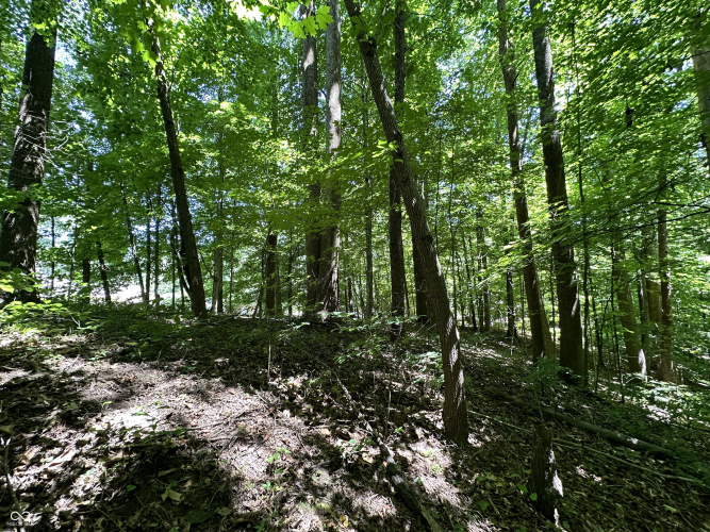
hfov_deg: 102.1
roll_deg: +0.6
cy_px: 266
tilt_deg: +8.2
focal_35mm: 14
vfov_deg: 85.7
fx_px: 287
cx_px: 355
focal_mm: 2.22
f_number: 2.2
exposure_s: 1/99
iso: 200
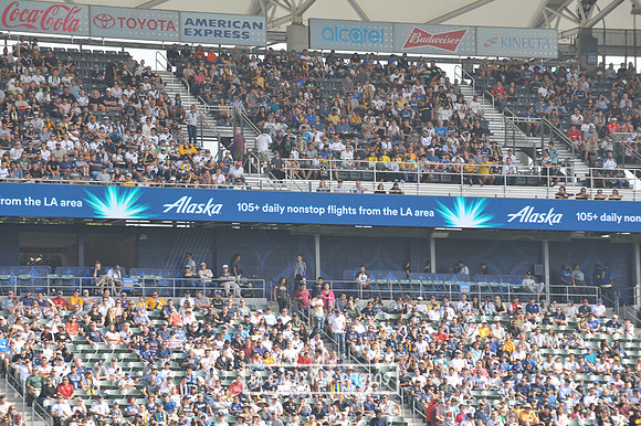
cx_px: 320
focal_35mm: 190
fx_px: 3381
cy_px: 213
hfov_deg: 10.8
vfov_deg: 7.2
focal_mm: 190
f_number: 8
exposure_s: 1/250
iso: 200
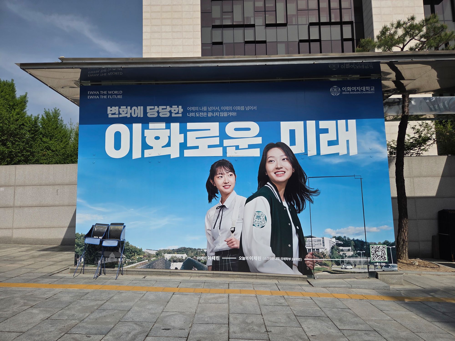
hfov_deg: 73.9
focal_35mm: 23
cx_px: 228
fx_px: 302
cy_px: 170
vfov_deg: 58.9
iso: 40
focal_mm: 5.4
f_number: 1.8
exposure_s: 1/7891
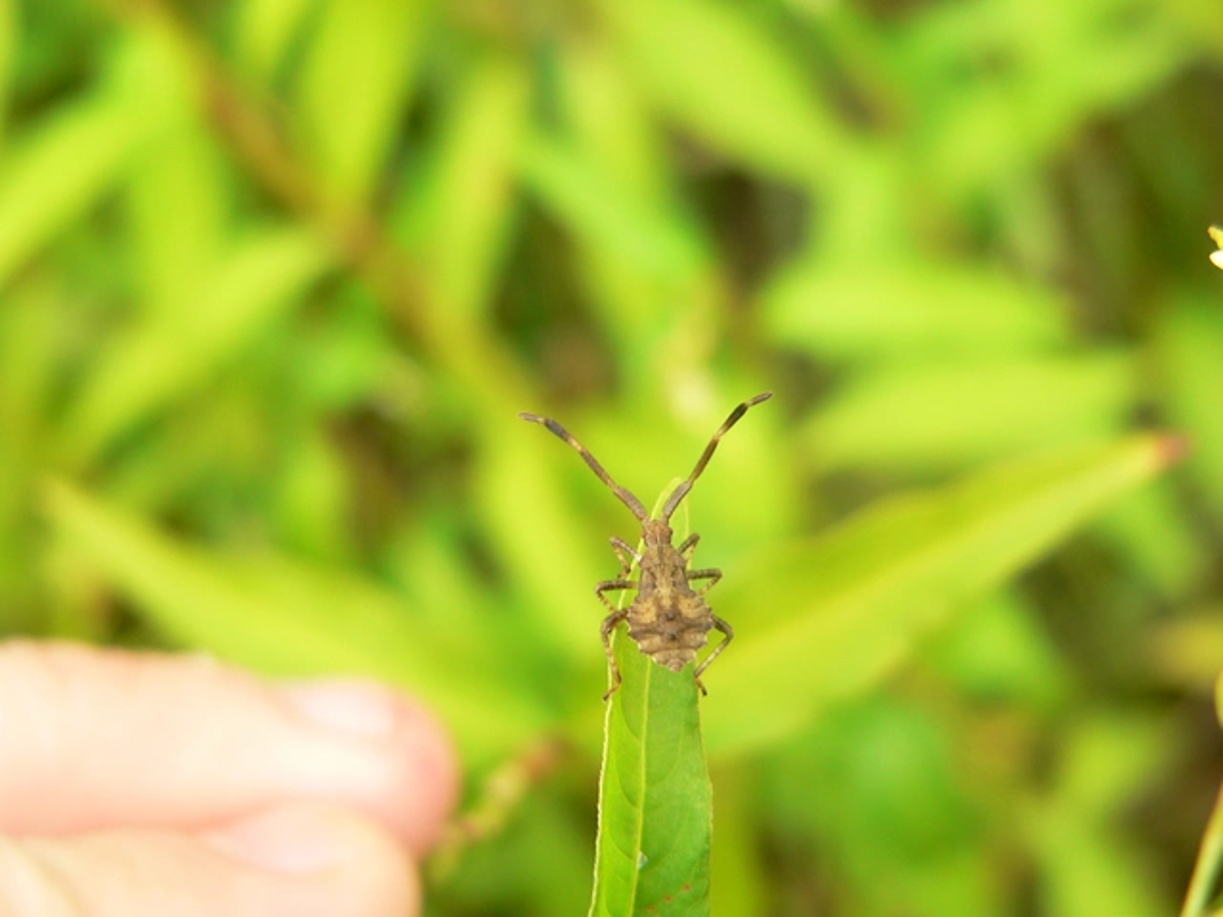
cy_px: 458
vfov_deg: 19.6
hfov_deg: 26.0
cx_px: 612
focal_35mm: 75
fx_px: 2650
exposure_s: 1/60
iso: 100
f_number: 2.8
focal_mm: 12.5
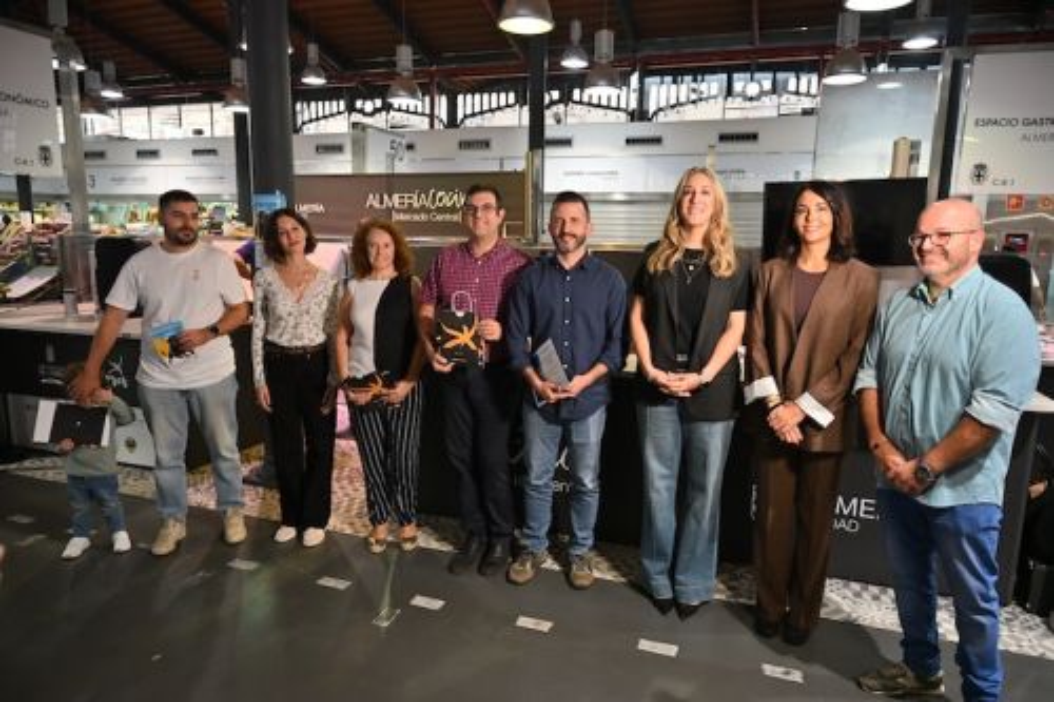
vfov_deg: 53.1
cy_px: 351
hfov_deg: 73.8
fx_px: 702
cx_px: 527
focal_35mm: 24
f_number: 4
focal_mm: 24
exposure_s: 1/125
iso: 1800
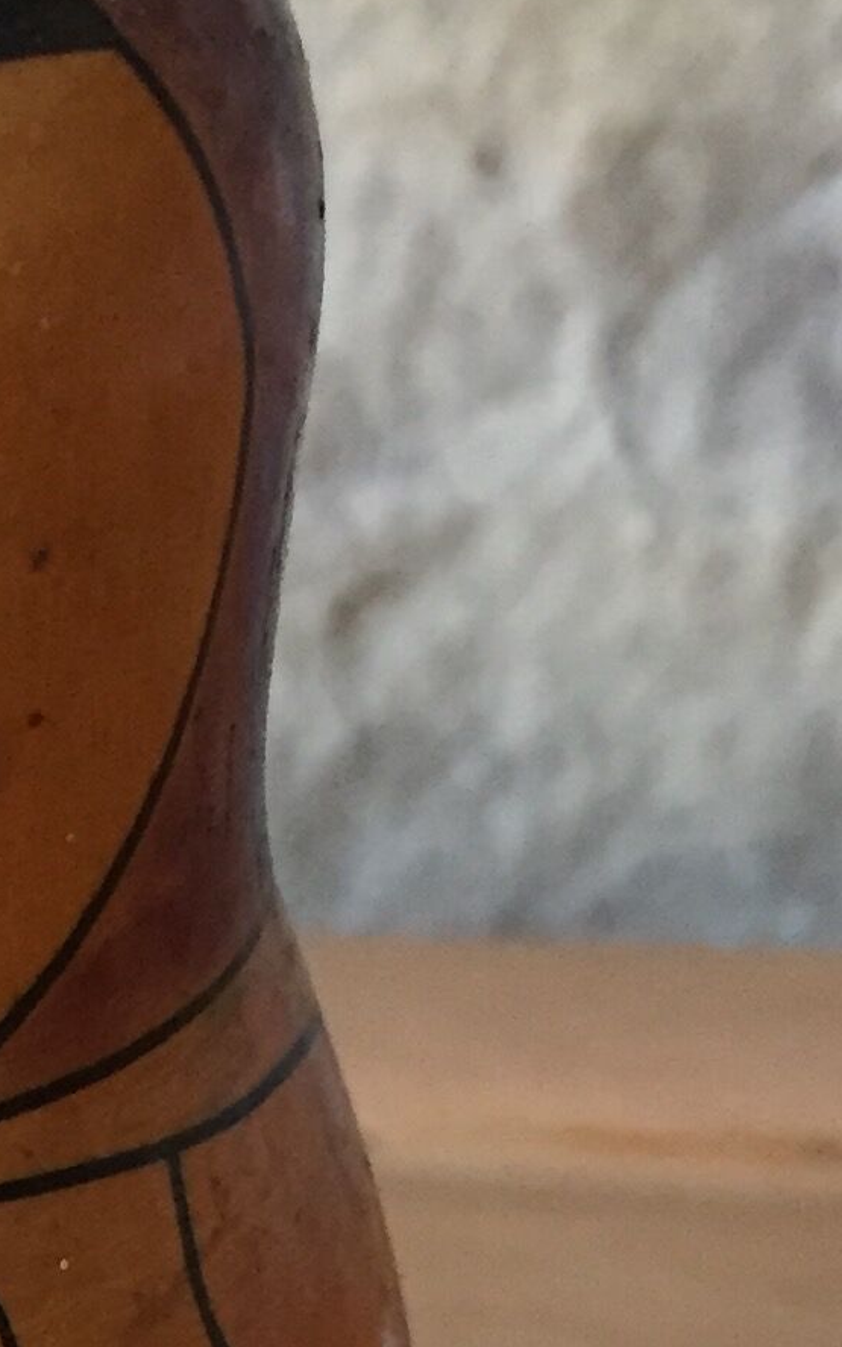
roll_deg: -0.2
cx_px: -335
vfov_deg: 18.0
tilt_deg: -34.1
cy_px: 1373
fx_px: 4149
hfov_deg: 11.2
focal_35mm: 113
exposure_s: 1/20
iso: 250
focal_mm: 4.15
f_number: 2.2
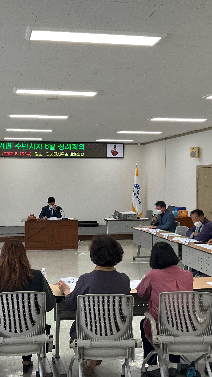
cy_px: 190
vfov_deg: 47.4
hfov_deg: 27.4
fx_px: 430
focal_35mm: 43
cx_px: 60
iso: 40
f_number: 1.8
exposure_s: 1/120
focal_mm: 3
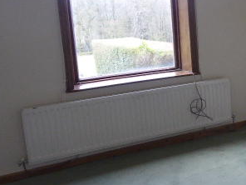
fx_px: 384
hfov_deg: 32.7
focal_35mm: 54
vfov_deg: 26.9
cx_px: 246
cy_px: 62
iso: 400
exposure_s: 1/50
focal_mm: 4.3
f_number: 3.3
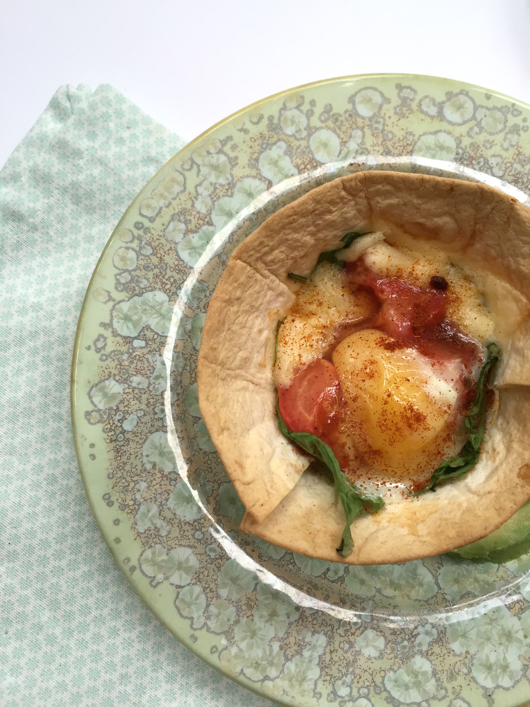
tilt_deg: -79.6
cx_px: 265
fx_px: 592
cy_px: 354
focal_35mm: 29
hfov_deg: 48.2
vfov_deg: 61.7
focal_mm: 4.15
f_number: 2.2
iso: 32
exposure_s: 1/40
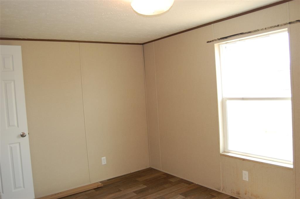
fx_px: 250
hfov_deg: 62.0
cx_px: 150
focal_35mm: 30
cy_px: 100
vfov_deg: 43.5
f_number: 3.8
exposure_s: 1/125
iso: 400
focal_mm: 20
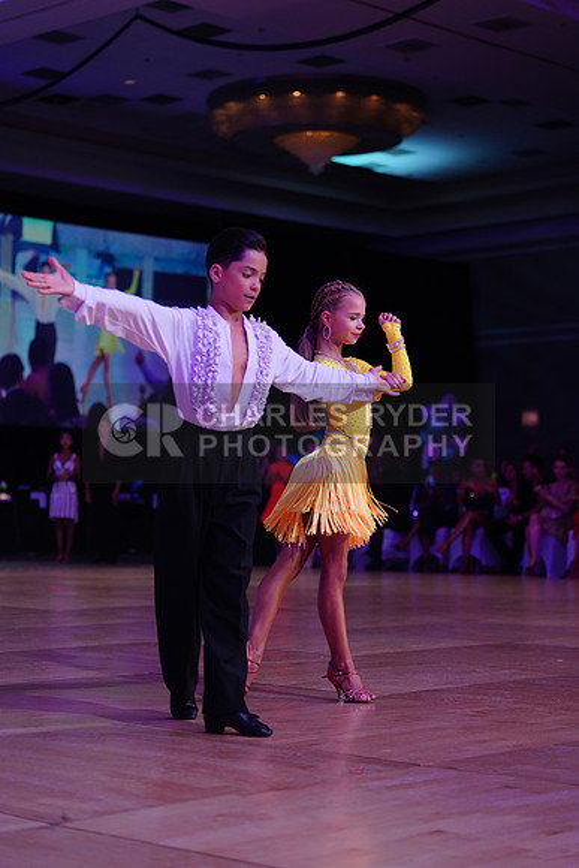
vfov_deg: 28.8
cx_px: 290
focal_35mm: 70
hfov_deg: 19.5
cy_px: 434
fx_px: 1688
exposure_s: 1/320
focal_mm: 70
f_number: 2.8
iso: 800
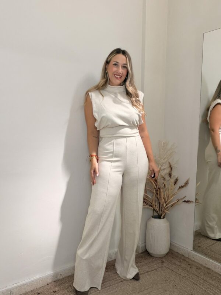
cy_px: 148
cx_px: 110
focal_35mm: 30
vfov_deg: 60.0
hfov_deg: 46.8
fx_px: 255
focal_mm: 2.71
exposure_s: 1/73
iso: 80
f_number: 1.9
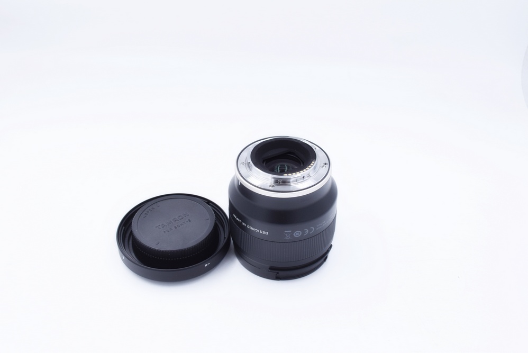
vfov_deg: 34.3
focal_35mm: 39
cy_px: 176
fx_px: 572
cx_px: 264
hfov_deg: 49.5
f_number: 8
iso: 400
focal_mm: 26
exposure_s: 1/160
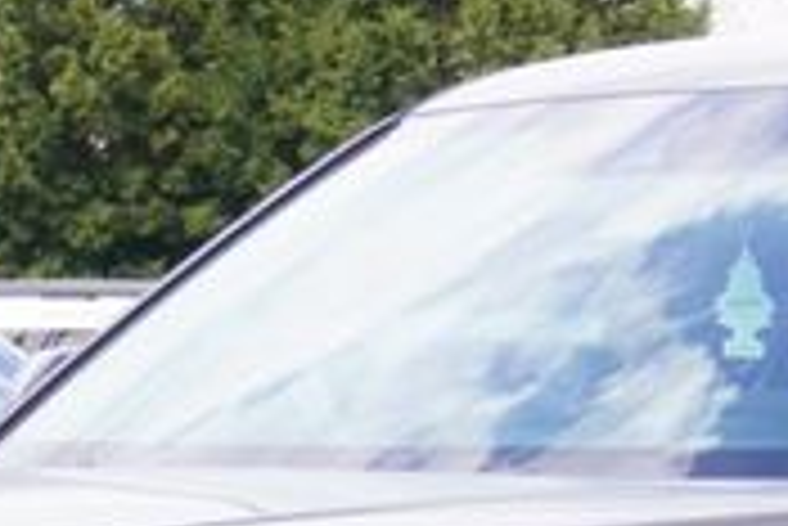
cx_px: 869
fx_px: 5957
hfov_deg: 7.5
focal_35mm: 272
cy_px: 1146
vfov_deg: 5.0
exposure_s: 1/80
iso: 100
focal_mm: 31
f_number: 7.1
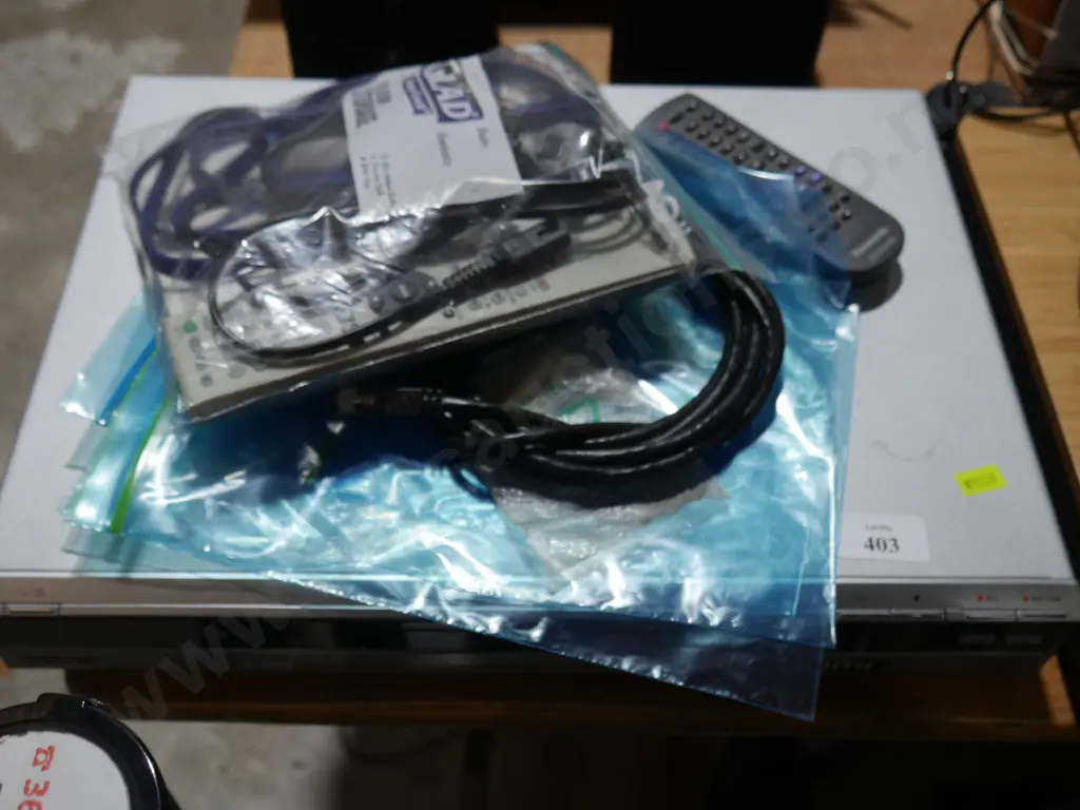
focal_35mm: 40
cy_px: 405
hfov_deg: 46.8
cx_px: 540
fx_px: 1248
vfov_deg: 36.0
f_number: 4.4
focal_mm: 20
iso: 200
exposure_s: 1/100
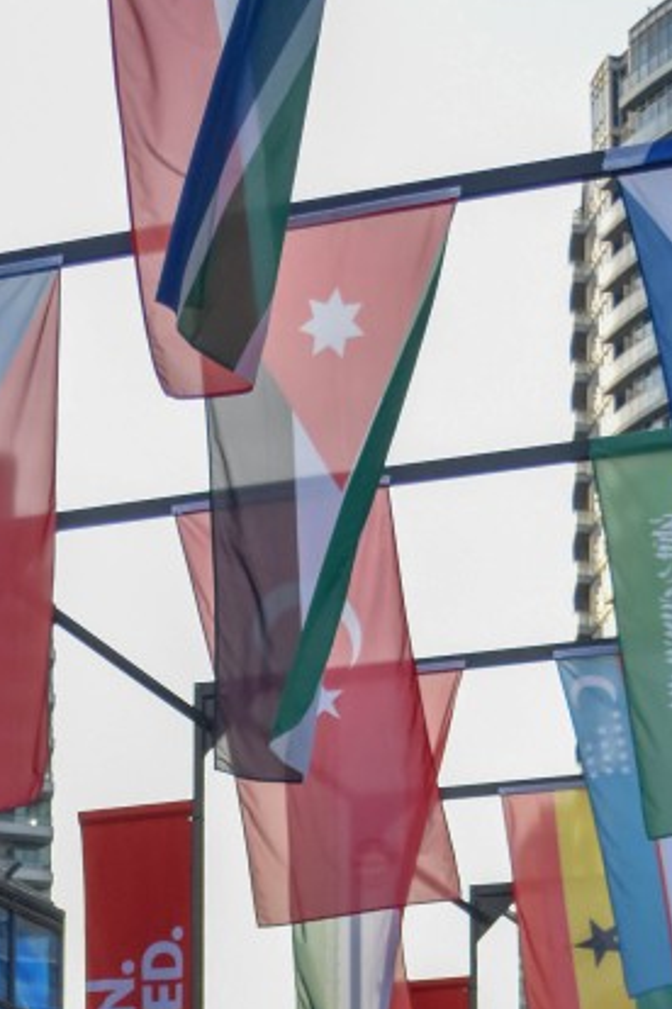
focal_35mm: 94
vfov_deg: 20.2
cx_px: 88
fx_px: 2632
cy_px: 1245
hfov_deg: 14.4
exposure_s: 1/1000
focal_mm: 24
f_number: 4
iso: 720
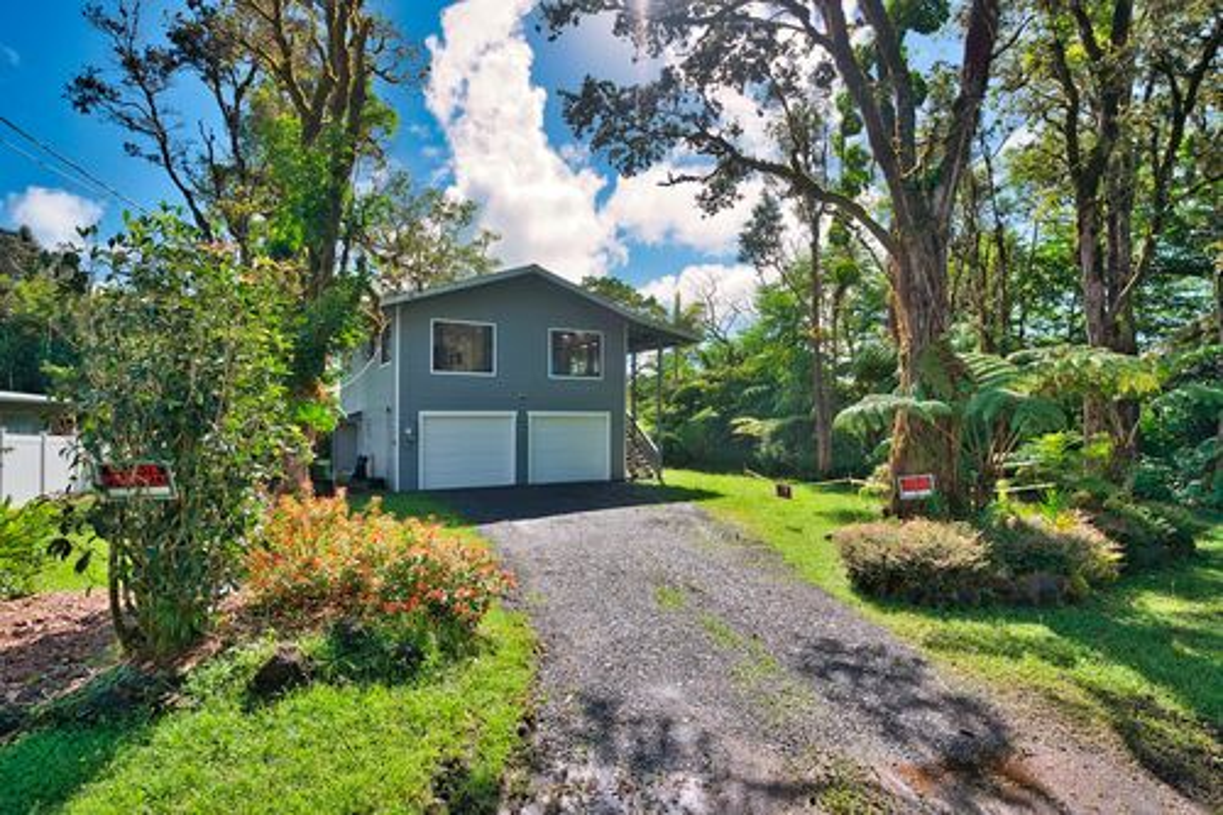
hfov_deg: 89.7
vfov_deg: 67.1
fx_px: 615
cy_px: 408
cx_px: 612
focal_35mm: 18
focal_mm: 18.1
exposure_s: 1/1000
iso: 50
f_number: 4
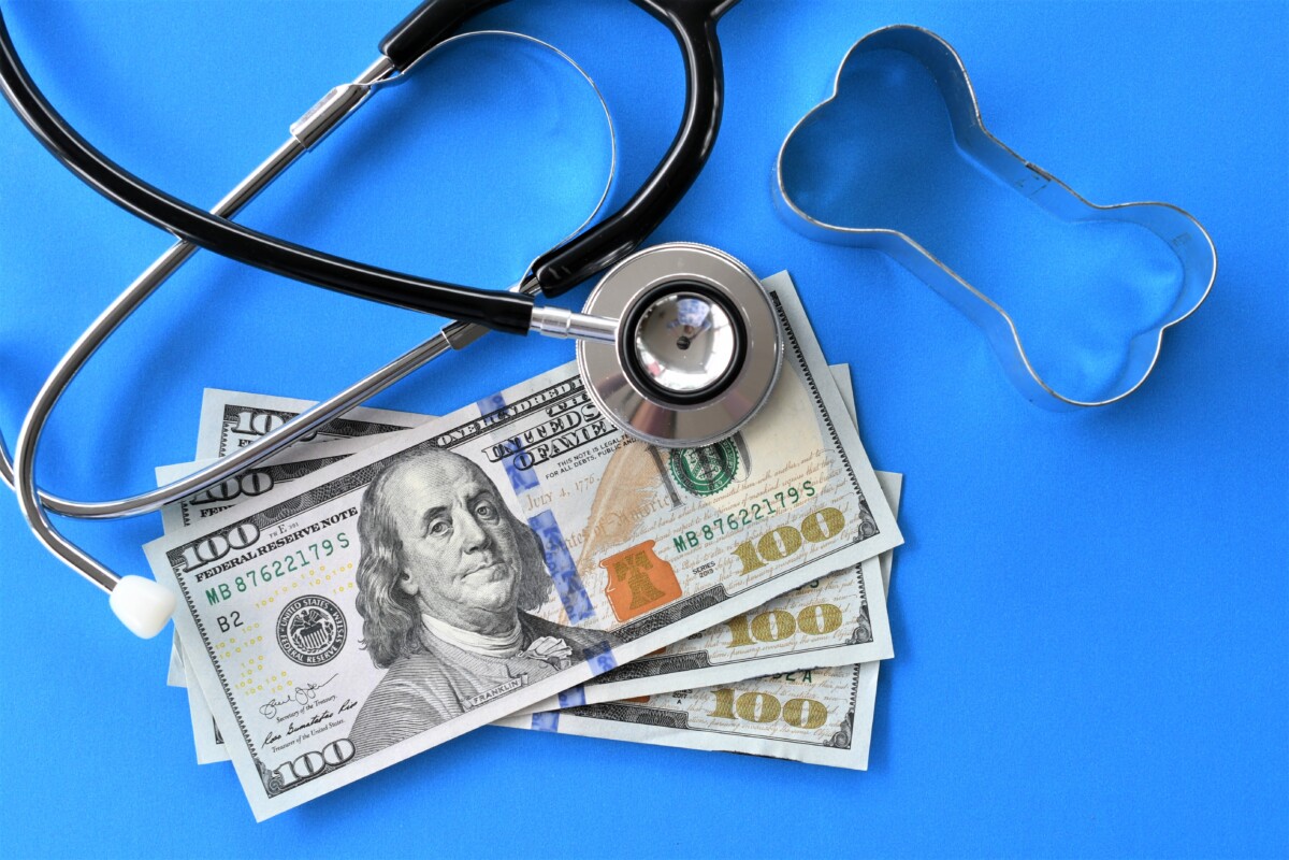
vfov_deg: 22.6
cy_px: 430
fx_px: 2148
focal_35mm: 60
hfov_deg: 33.4
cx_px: 644
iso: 320
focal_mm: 40
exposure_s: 1/125
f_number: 5.6
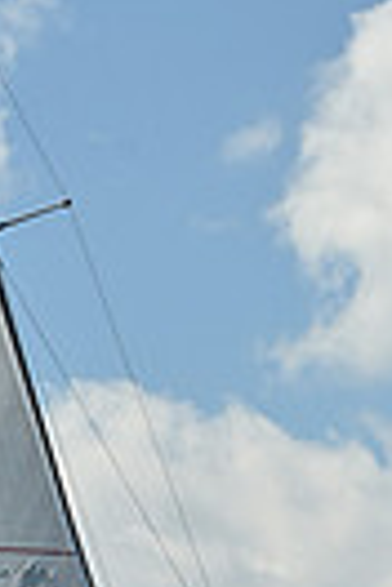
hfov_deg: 4.5
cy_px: 556
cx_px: 96
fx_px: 5030
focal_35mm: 308
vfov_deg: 6.7
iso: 250
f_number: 10
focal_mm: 70
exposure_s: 1/1250
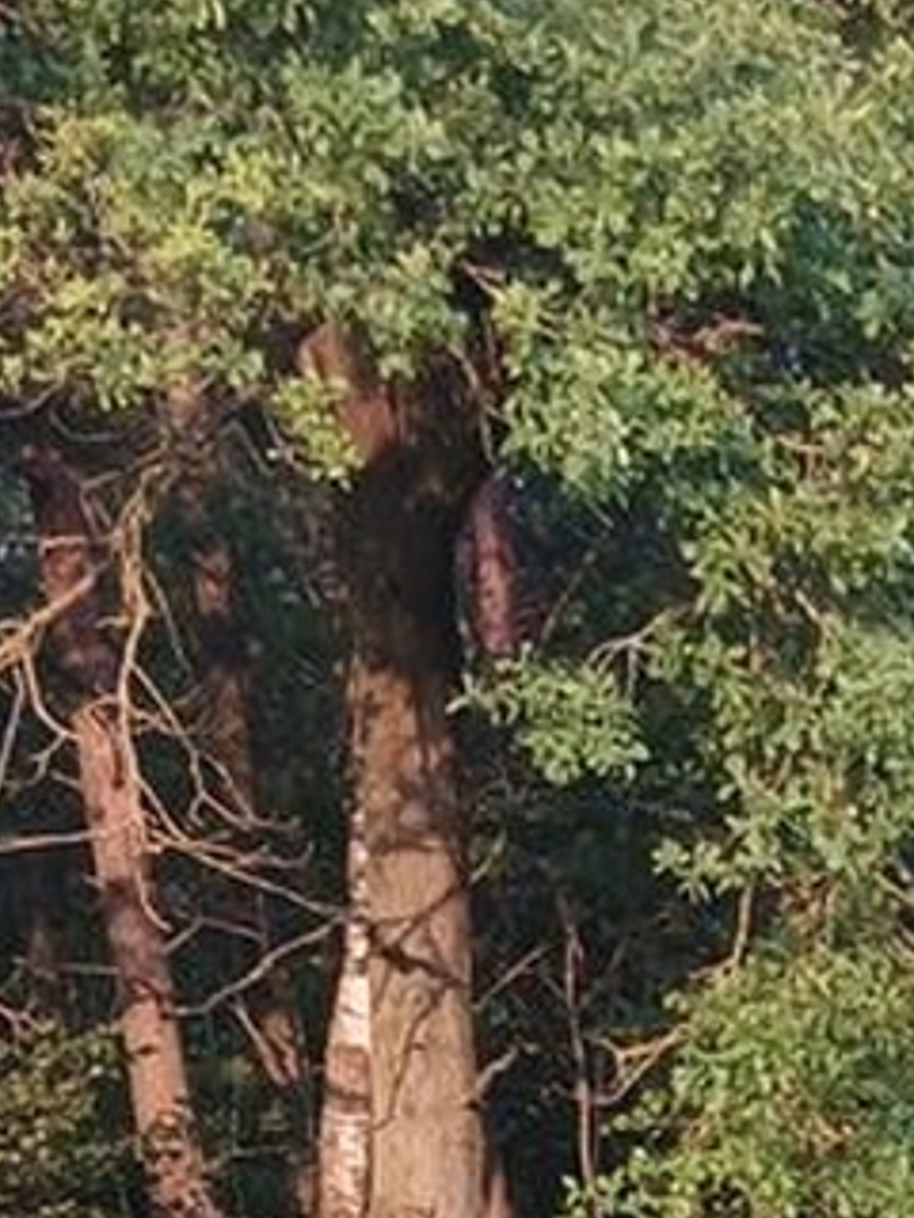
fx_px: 4753
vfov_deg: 13.1
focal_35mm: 135
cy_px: 2272
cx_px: 2060
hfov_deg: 9.9
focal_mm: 4
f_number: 1.8
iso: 32
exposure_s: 1/50
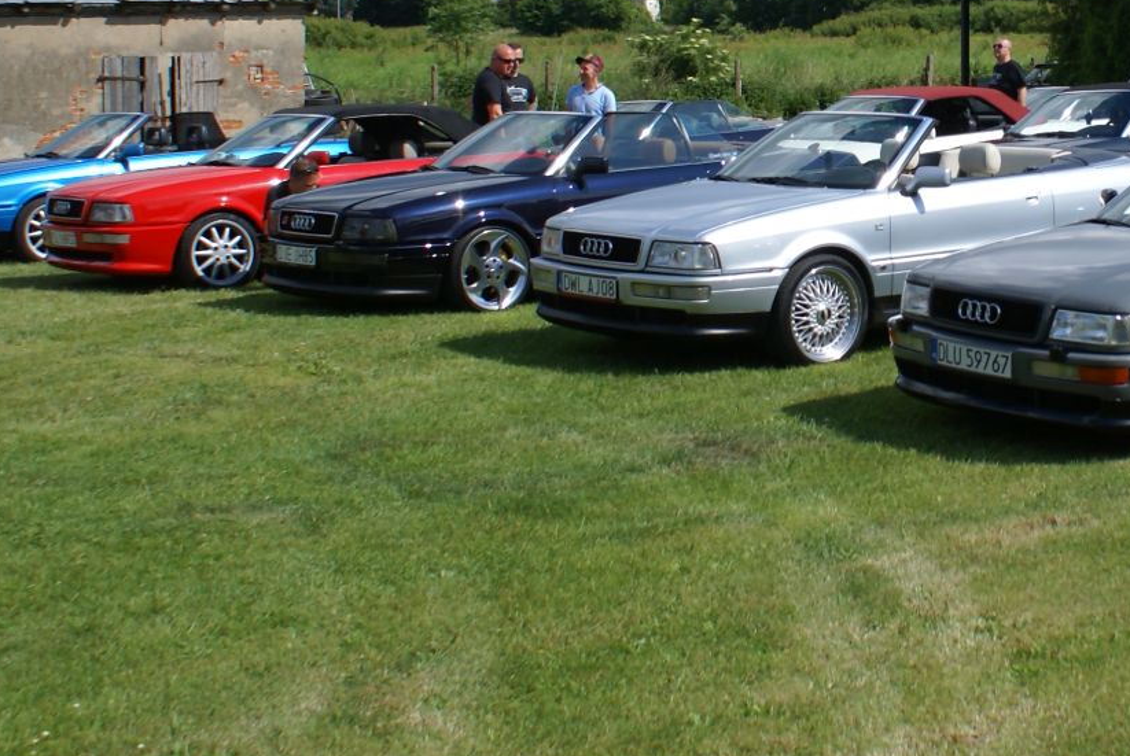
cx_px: 1004
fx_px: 2200
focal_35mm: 70
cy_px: 137
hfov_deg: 27.8
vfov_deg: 19.3
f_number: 4.5
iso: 100
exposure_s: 1/1250
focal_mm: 20
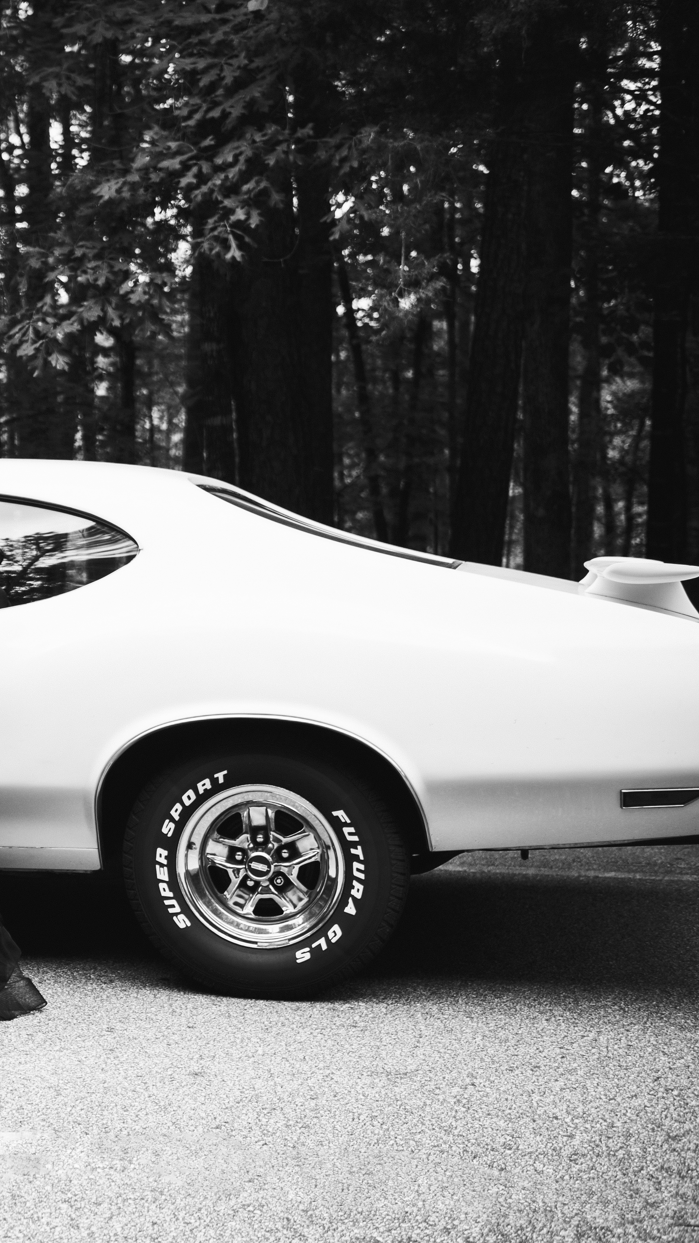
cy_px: 625
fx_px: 1977
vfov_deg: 34.9
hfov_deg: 18.6
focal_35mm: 60
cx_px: -213
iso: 200
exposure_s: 1/320
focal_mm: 38
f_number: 2.8
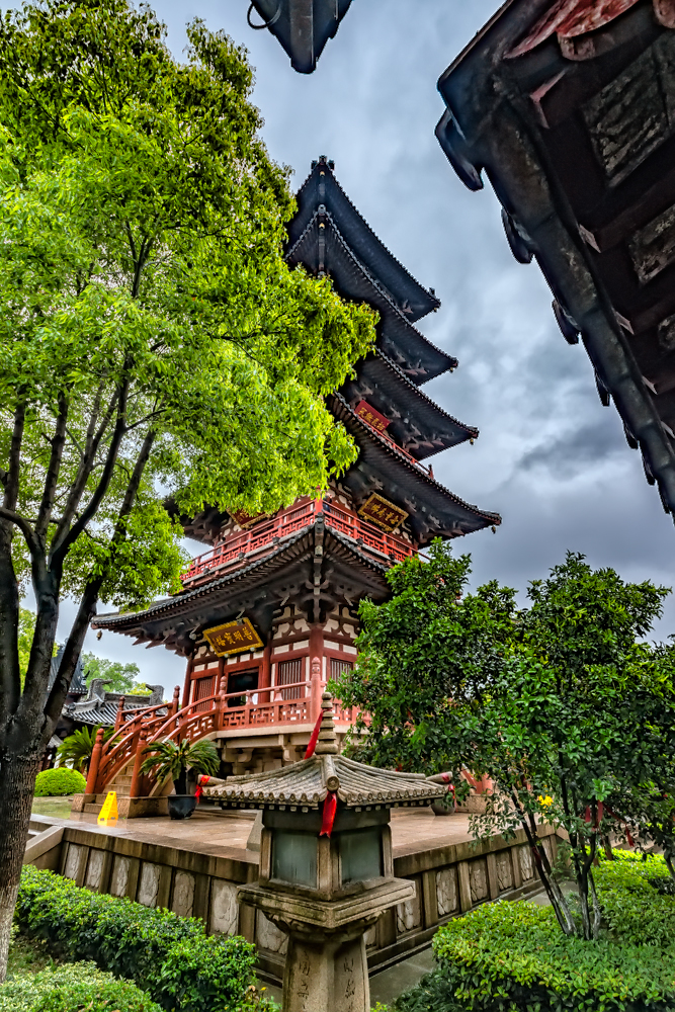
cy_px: 506
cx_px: 338
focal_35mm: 17
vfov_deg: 93.3
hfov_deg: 70.5
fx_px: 478
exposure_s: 1/125
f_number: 9
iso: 400
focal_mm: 17
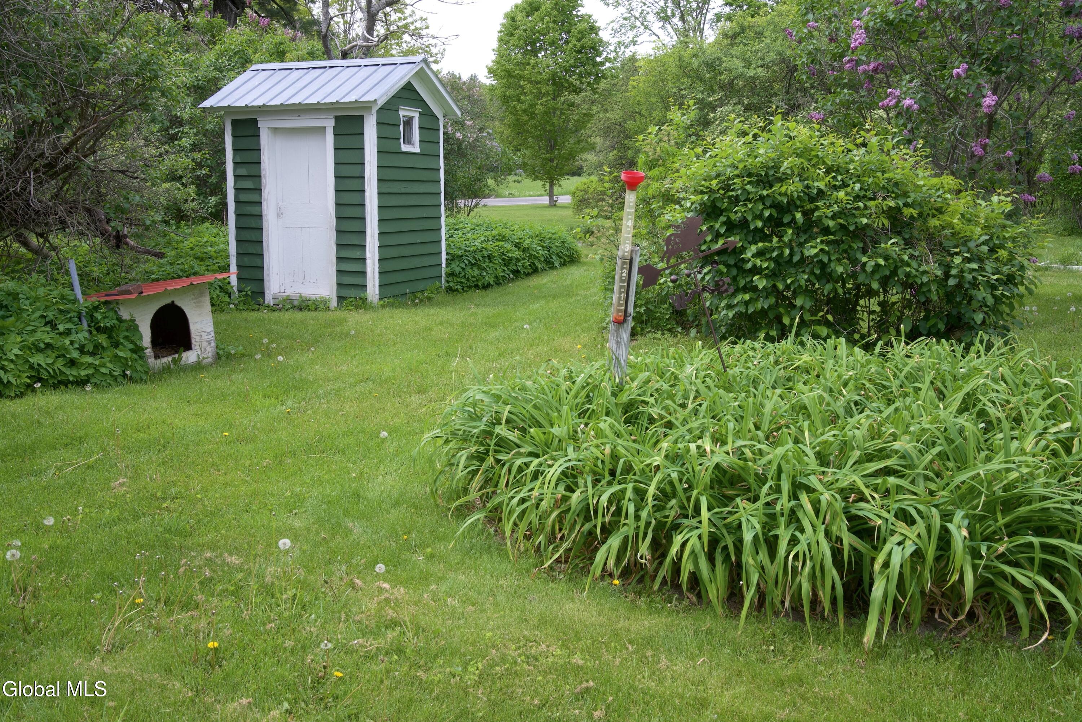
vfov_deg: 41.2
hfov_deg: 58.7
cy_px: 361
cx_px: 541
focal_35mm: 32
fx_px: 962
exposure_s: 1/30
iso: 100
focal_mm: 32
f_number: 18
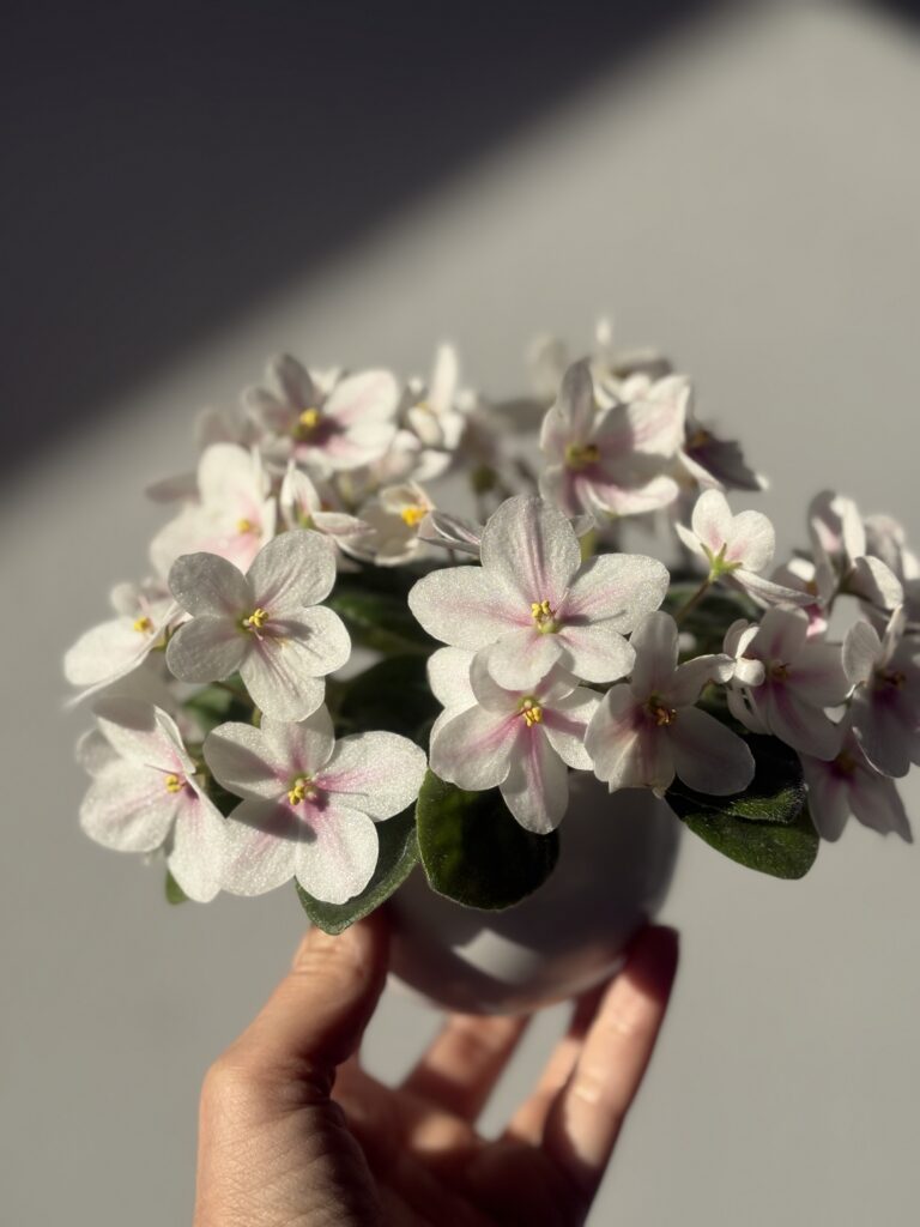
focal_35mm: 52
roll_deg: +2.5
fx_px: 1843
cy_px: 614
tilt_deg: -11.6
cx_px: 460
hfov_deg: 28.0
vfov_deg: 36.8
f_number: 1.6
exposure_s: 1/3636
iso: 40
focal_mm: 5.96
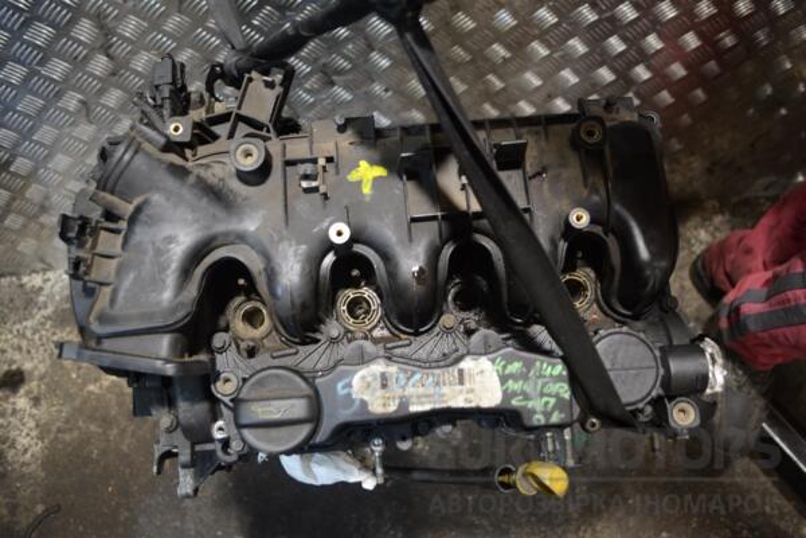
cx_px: 403
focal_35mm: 33
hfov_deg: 57.2
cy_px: 269
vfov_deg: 40.0
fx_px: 739
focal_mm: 22
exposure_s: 1/30
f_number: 4
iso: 720
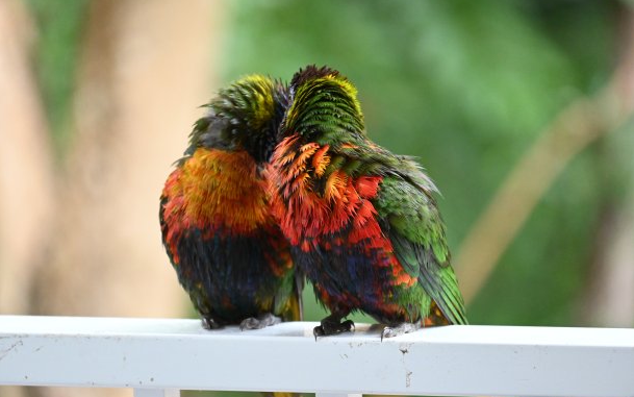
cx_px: 316
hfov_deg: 5.5
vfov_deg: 3.4
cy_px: 200
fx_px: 6637
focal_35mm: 384
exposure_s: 1/125
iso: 3600
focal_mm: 250
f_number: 6.3
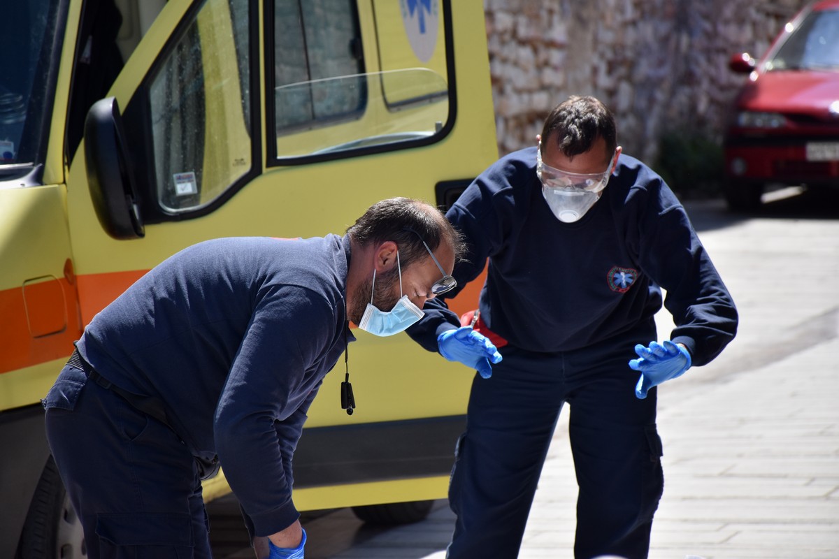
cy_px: 280
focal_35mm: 210
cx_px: 420
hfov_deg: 9.8
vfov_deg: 6.5
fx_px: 4894
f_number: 5.6
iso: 320
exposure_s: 1/1000
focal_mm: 140
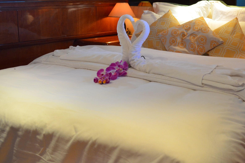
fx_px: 293
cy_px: 35
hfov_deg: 43.4
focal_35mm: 43
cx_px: 195
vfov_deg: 30.5
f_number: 4
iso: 1100
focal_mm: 18
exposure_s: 1/60
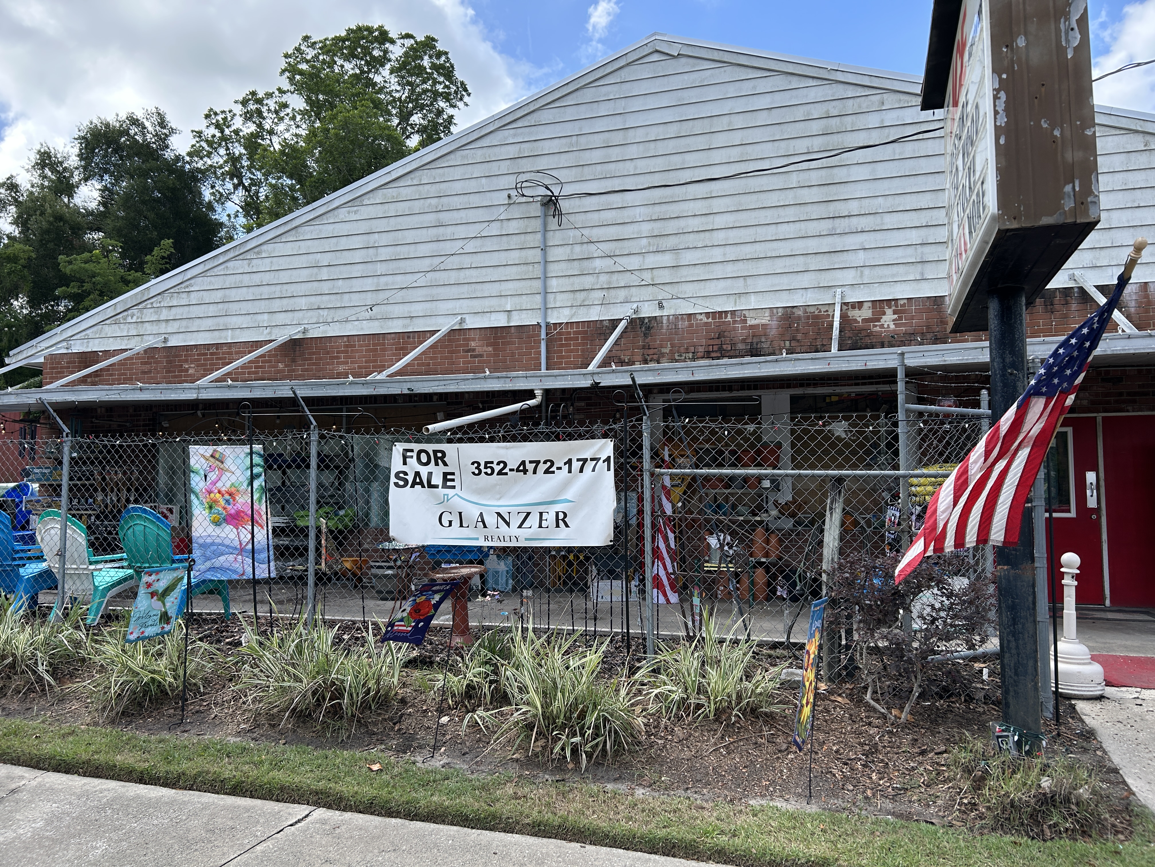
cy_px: 434
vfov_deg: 53.1
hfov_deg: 67.3
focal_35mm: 26
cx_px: 578
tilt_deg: +4.4
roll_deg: +0.6
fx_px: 868
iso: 50
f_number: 1.5
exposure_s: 1/1531
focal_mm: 5.7
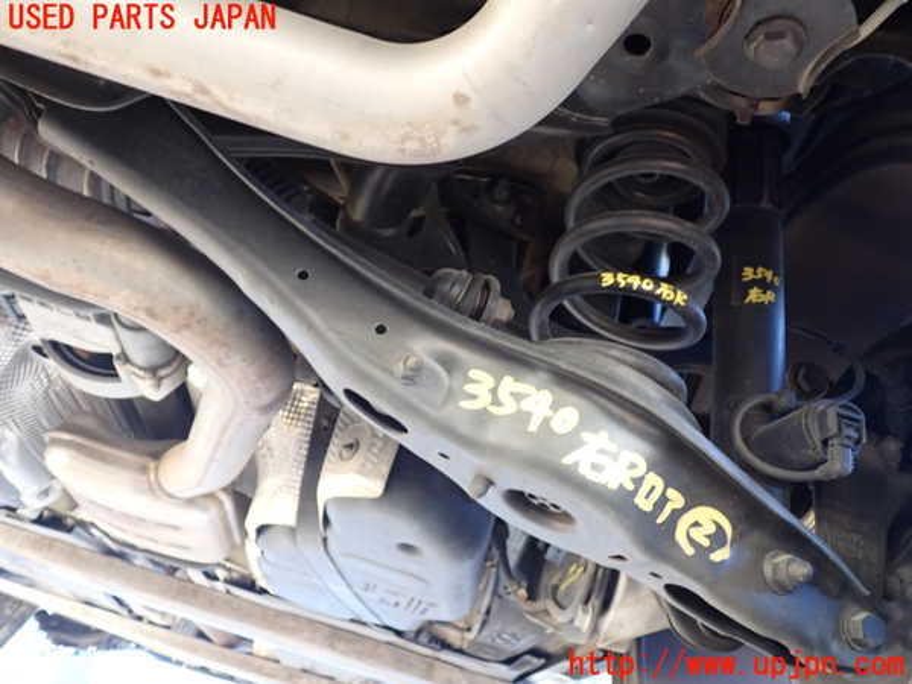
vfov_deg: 46.8
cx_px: 456
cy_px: 342
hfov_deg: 60.0
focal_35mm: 30
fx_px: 790
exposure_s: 1/30
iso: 200
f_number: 2.3
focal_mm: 5.4
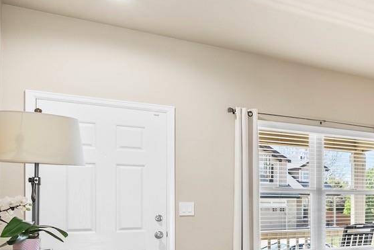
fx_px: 478
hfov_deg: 34.2
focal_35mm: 46
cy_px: 205
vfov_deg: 28.6
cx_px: 450
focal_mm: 16
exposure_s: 1.3
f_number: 8
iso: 200
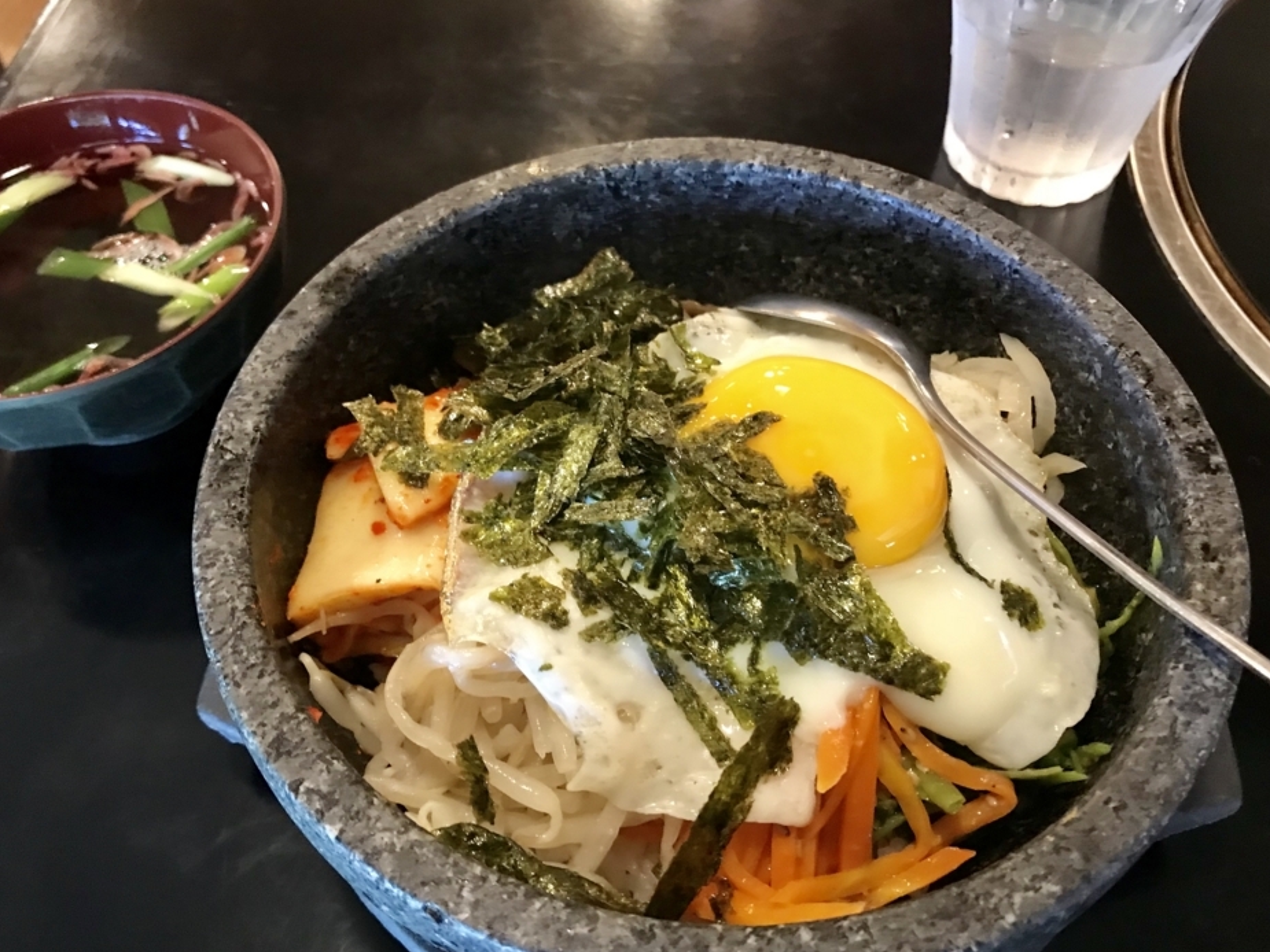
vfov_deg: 45.4
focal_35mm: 31
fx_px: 1137
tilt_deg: -53.2
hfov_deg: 58.3
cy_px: 458
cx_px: 590
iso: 100
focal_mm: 3.99
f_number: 1.8
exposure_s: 1/10
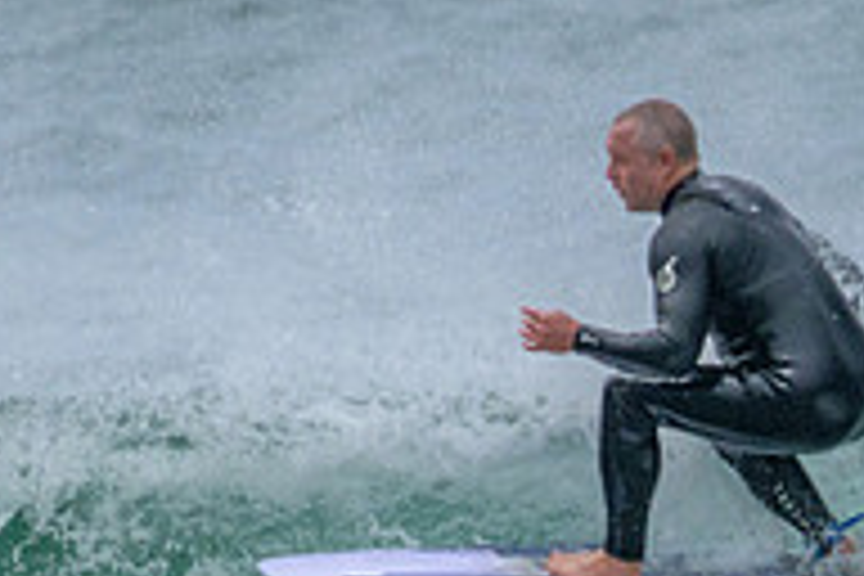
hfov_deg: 0.9
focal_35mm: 2415
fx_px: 57955
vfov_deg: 0.6
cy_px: 686
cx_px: 774
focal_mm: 800
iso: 2500
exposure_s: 1/1600
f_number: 11
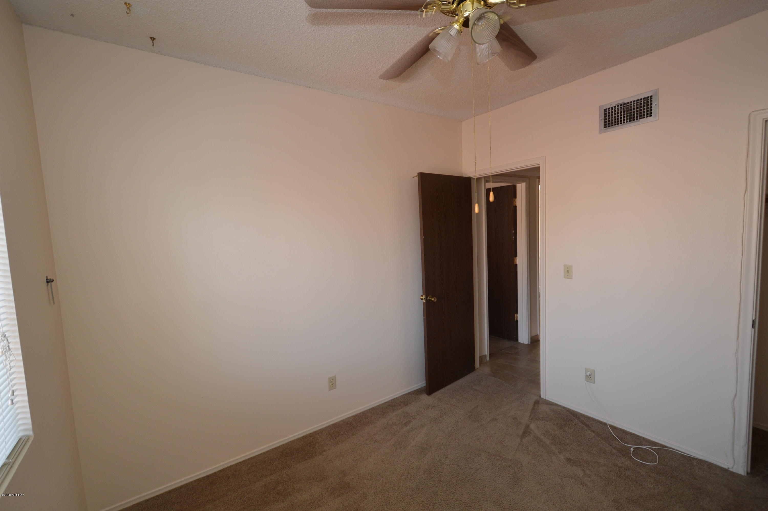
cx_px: 384
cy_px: 256
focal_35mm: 15
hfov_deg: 100.4
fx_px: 320
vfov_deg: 77.2
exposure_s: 1/60
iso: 400
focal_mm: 10
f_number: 4
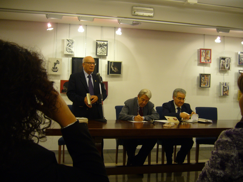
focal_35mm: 35
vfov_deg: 40.7
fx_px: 246
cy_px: 91
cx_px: 122
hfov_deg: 52.6
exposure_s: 1/20
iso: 100
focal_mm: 5.8
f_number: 2.8
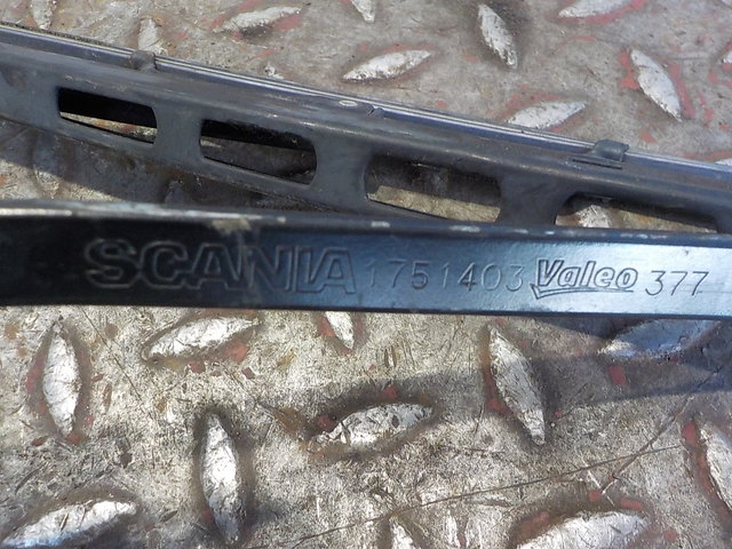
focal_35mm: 30
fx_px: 634
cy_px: 274
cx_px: 366
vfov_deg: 46.8
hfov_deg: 60.0
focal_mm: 4.1
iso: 400
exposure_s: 1/30
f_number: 3.3
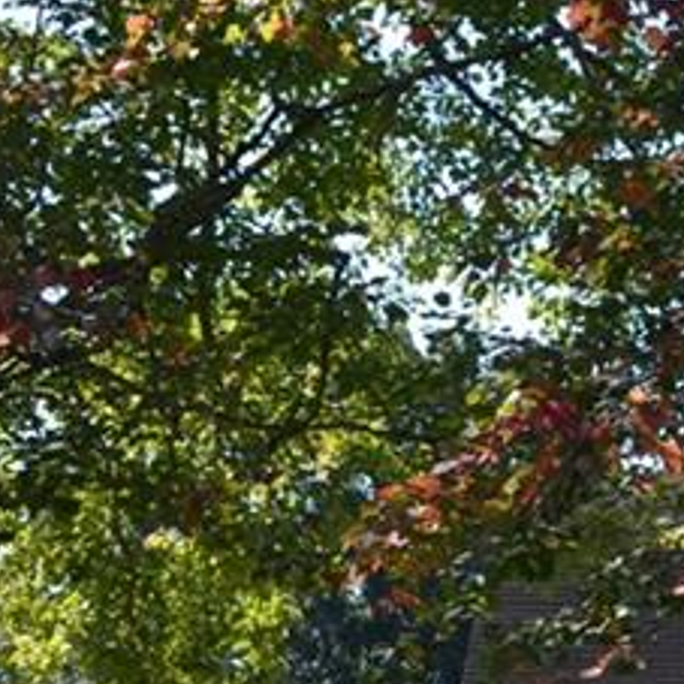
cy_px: 563
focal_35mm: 138
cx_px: 850
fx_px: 3085
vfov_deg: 12.6
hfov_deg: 12.3
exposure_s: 1/160
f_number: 6.3
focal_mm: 24
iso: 100
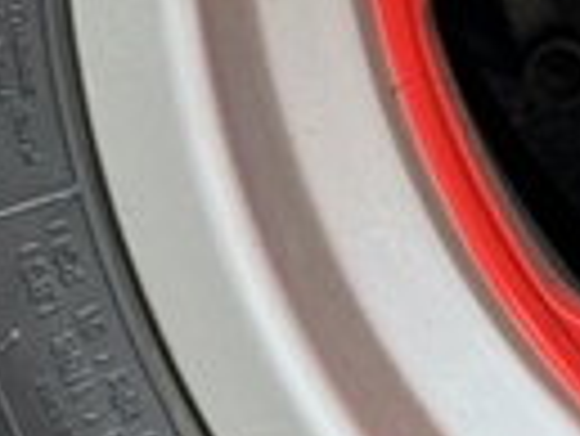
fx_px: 6390
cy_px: -292
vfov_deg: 3.9
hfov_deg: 5.1
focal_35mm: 381
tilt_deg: -12.8
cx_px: 1331
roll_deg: -0.4
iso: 100
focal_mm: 6.76
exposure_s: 1/166
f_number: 1.78
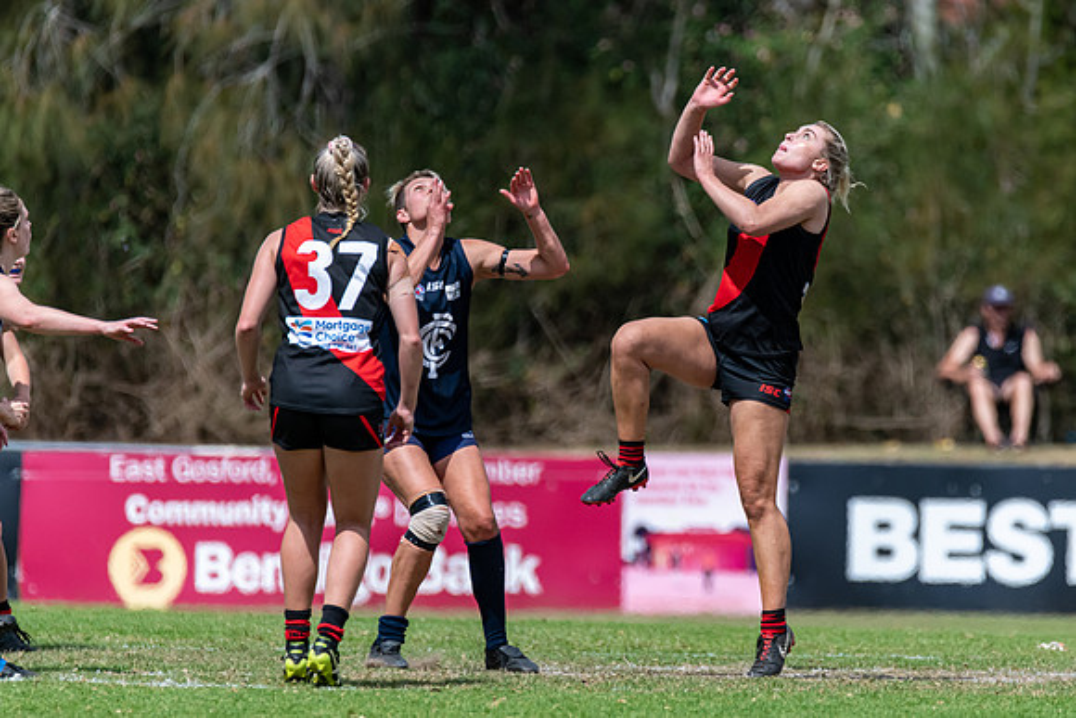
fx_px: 21720
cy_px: 376
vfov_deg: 1.9
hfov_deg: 2.8
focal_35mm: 727
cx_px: 651
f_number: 6.3
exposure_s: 1/4000
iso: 800
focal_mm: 600
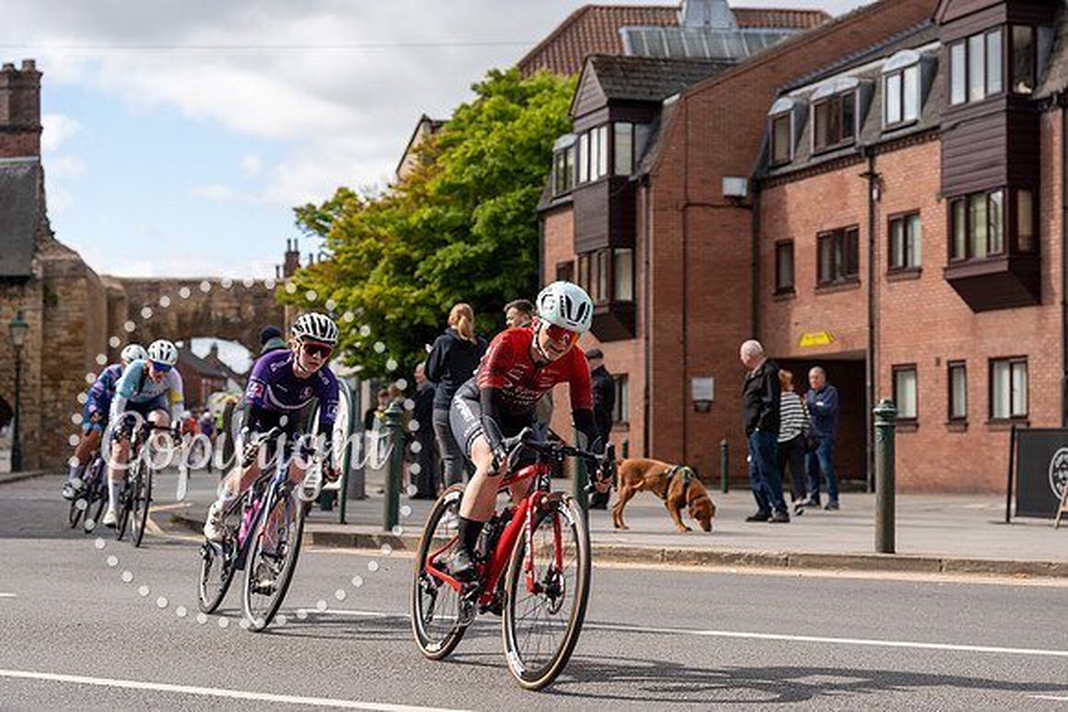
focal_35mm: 70
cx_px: 534
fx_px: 2077
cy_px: 356
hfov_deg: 28.8
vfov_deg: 19.5
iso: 160
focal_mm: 70
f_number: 4
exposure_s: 1/1000
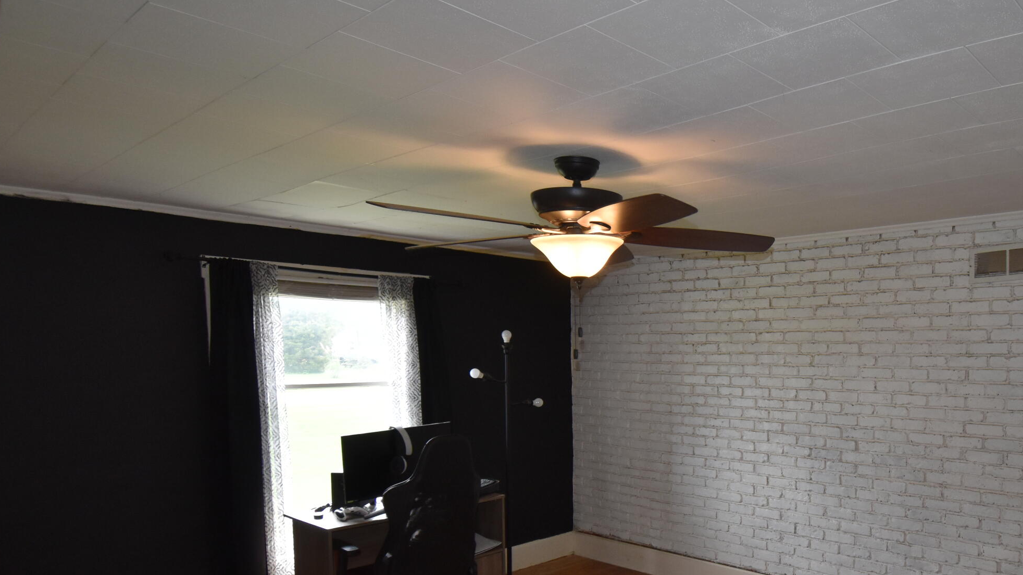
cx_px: 716
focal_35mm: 24
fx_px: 651
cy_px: 425
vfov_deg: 46.2
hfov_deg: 73.0
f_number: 4.5
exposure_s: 1/160
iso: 800
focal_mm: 10
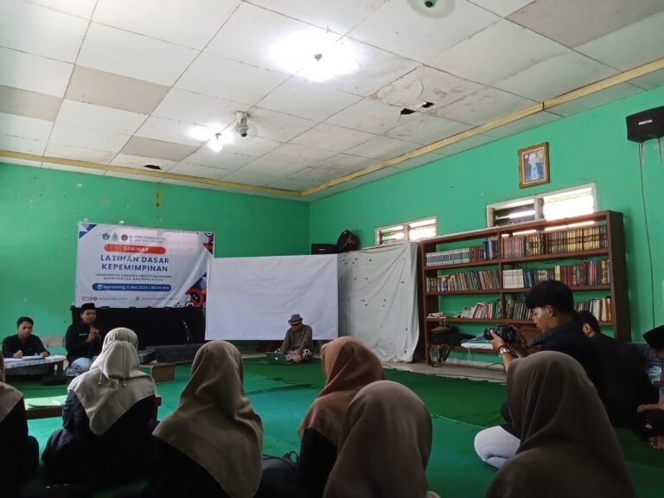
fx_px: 518
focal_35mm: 27
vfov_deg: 51.4
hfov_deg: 65.3
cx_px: 332
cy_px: 249
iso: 190
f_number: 2
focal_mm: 2.8
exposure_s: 1/33
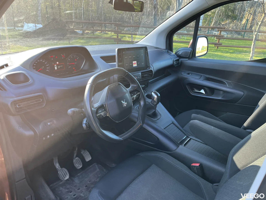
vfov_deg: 53.1
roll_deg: -2.9
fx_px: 200
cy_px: 100
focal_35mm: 26
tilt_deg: -23.1
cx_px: 133
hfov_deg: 67.3
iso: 64
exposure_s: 1/100
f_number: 1.6
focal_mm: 5.1
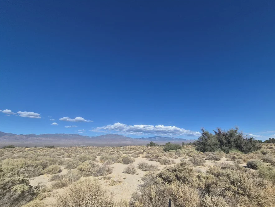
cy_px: 117
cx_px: 154
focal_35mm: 15
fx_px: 119
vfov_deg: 81.4
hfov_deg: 97.7
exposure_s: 1/1900
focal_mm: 1.7
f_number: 2.2
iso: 25
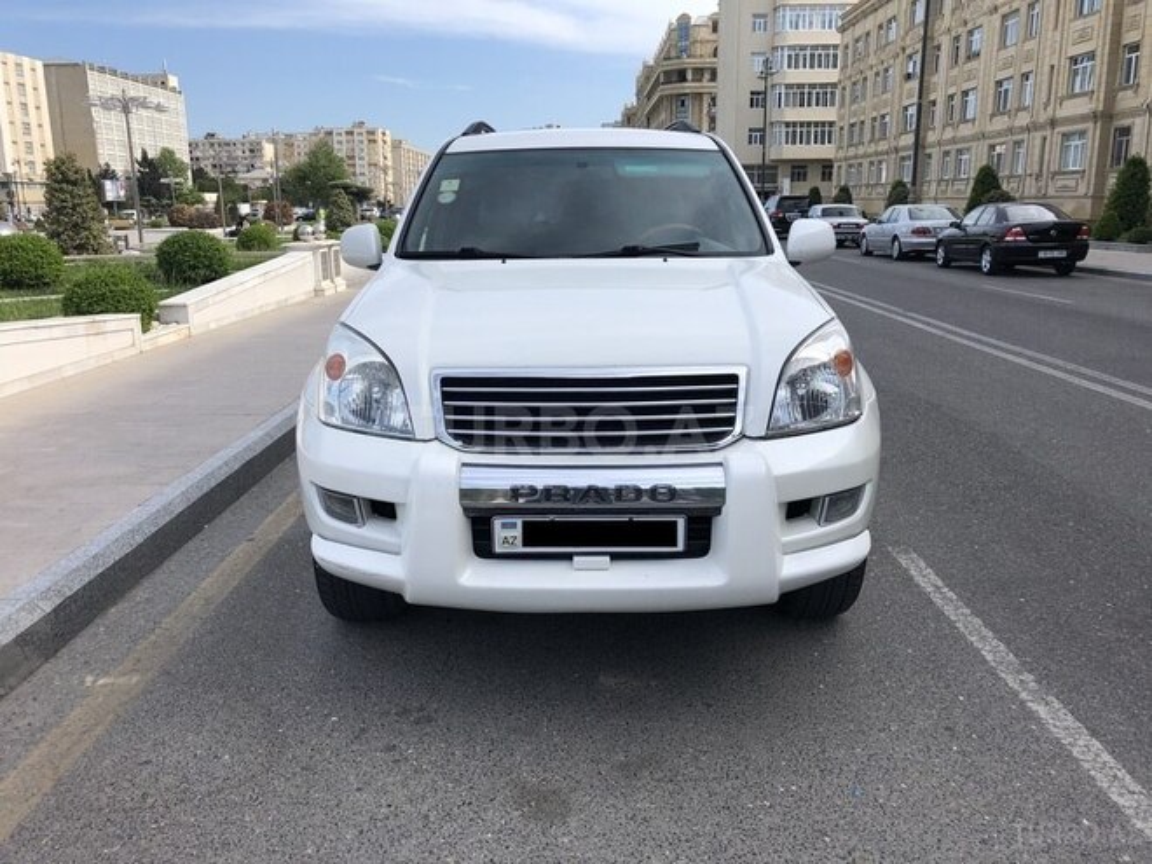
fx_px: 932
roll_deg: +0.8
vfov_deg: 49.7
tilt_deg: -14.0
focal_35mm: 28
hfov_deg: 63.4
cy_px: 432
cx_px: 576
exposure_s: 1/1372
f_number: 1.8
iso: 20
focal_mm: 3.99
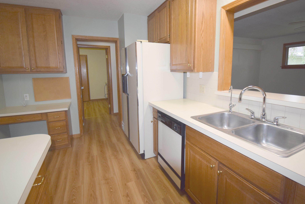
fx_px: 144
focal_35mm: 17
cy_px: 93
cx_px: 160
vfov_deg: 70.3
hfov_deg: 93.2
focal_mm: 10
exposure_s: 1/80
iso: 800
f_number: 4.5
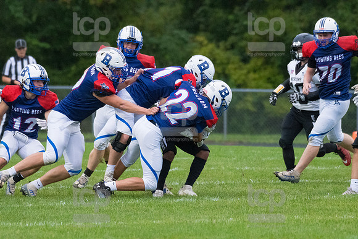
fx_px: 4621
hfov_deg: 4.4
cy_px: 120
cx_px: 179
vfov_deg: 3.0
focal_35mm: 465
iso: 6400
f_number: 5.6
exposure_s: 1/2000
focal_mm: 310
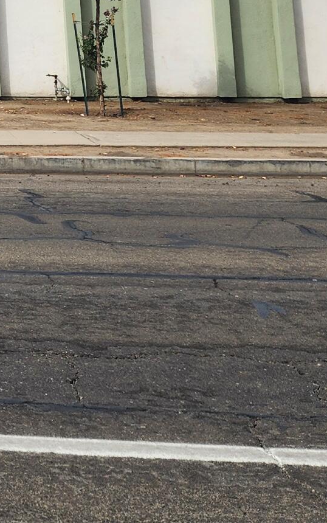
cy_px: -136
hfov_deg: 13.1
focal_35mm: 85
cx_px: -348
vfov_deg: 22.1
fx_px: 1211
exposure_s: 1/1228
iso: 12
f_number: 1.8
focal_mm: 6.4
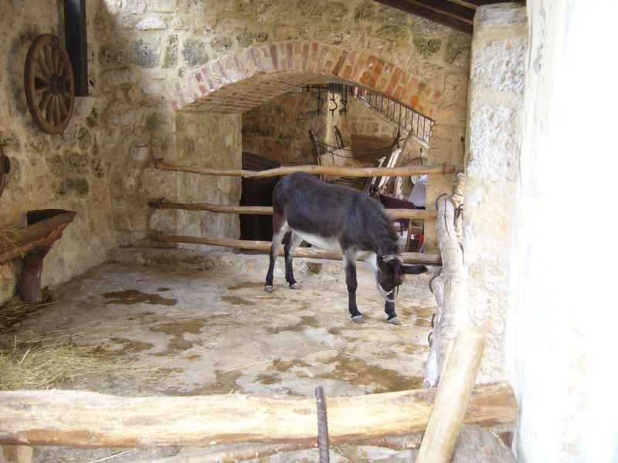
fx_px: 625
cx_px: 309
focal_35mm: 35
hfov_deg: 52.6
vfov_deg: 40.7
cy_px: 232
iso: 160
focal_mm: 5.8
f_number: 2.8
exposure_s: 1/30
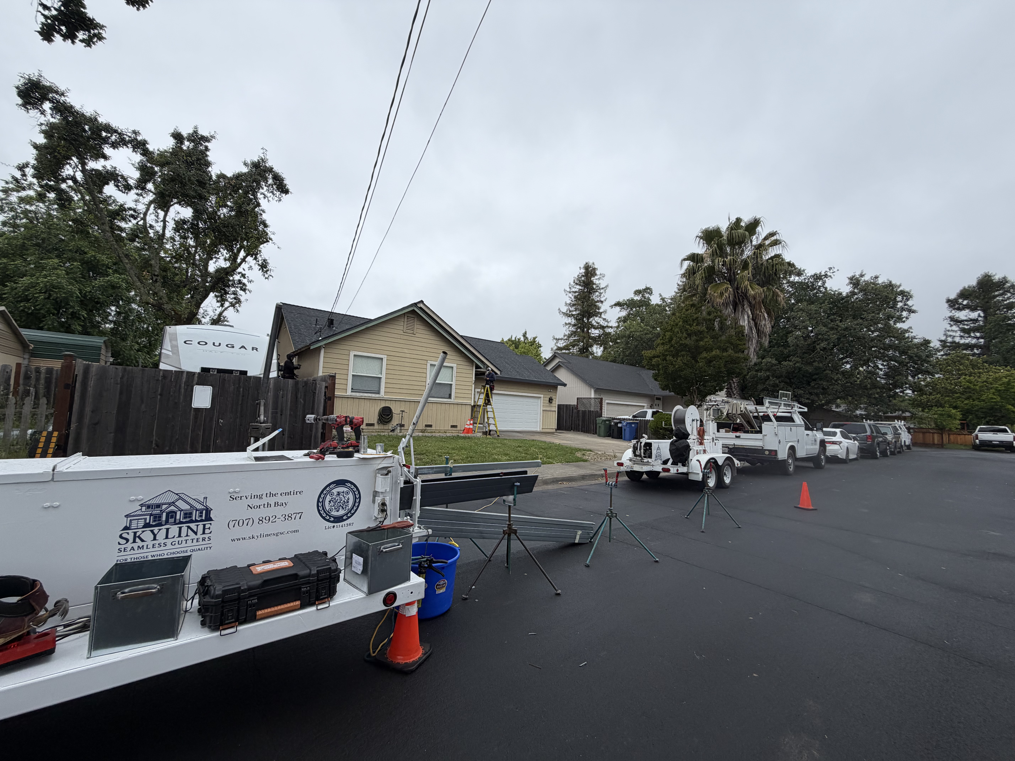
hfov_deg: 102.1
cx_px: 508
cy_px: 380
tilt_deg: +5.4
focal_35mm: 14
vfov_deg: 85.7
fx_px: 411
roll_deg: -2.1
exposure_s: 1/638
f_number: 2.2
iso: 40
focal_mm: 2.22
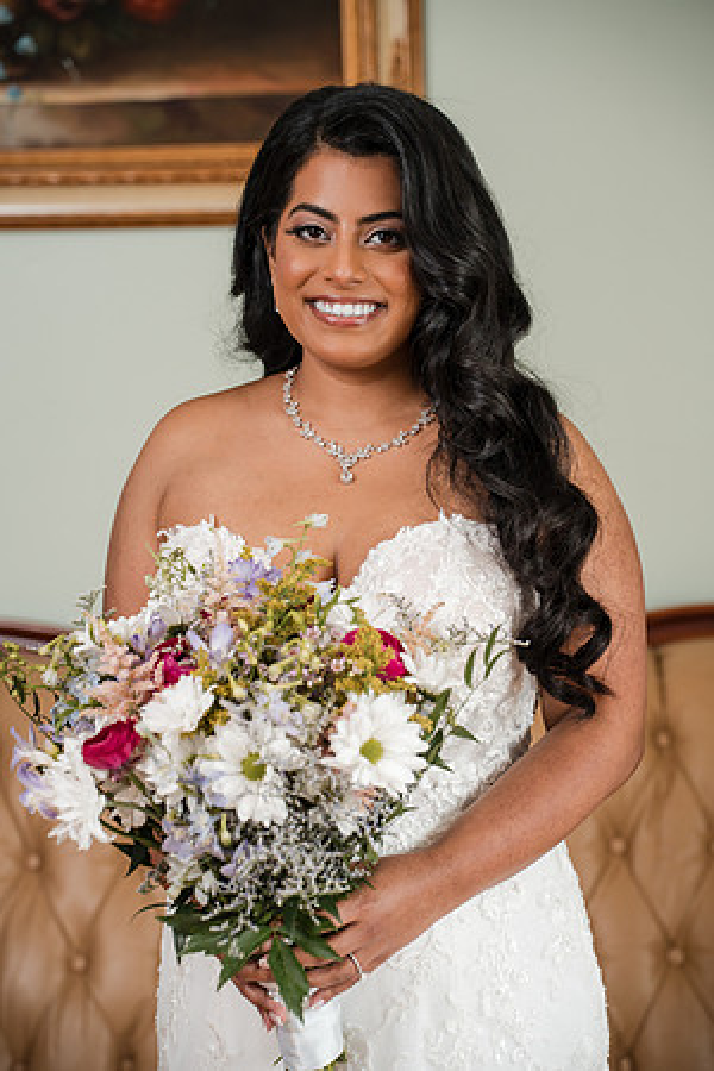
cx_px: 357
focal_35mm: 101
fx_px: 3005
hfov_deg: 13.6
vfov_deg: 20.2
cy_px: 536
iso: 640
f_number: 4
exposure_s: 1/250
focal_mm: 101
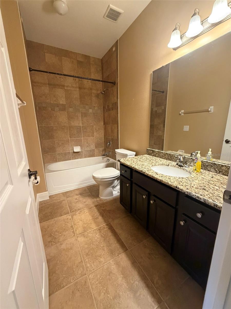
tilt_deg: -9.0
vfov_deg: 102.1
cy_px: 154
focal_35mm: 14
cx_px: 116
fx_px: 125
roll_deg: +3.2
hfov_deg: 85.7
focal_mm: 2.22
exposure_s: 1/60
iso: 640
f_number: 2.2
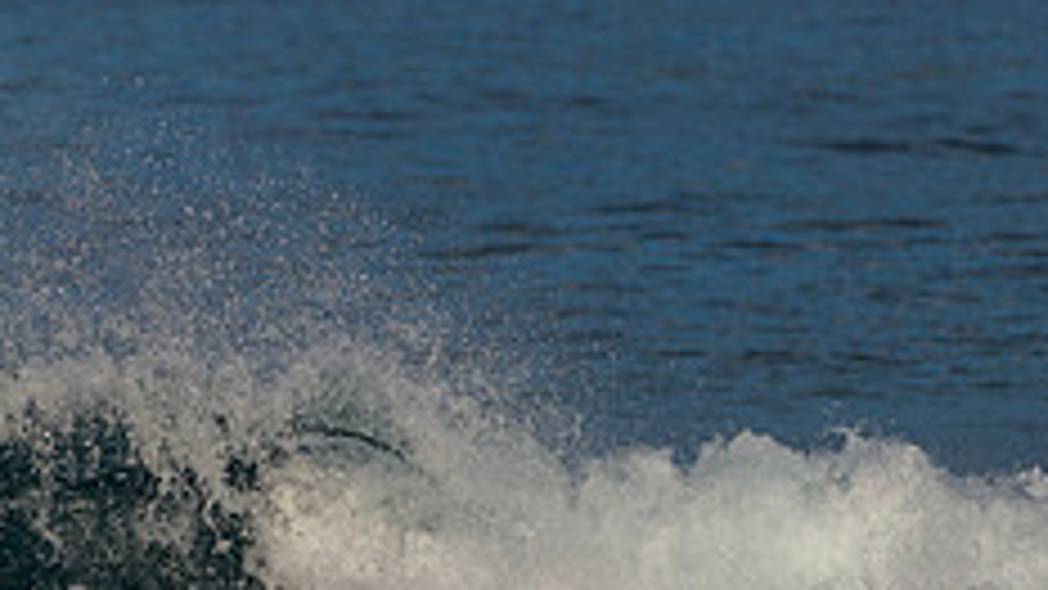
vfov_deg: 0.8
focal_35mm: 1601
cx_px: 400
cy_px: 740
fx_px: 44485
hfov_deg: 1.3
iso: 110
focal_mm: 500
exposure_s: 1/2000
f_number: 5.6
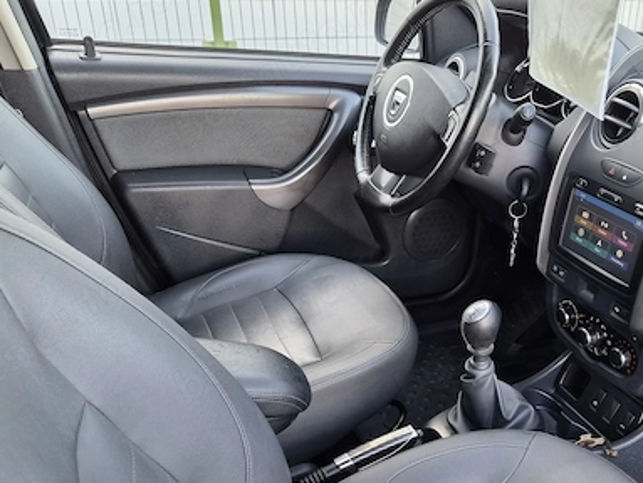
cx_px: 415
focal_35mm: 36
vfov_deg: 39.0
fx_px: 669
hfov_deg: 50.6
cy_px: 342
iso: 125
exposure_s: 1/180
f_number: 1.8
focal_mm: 5.4
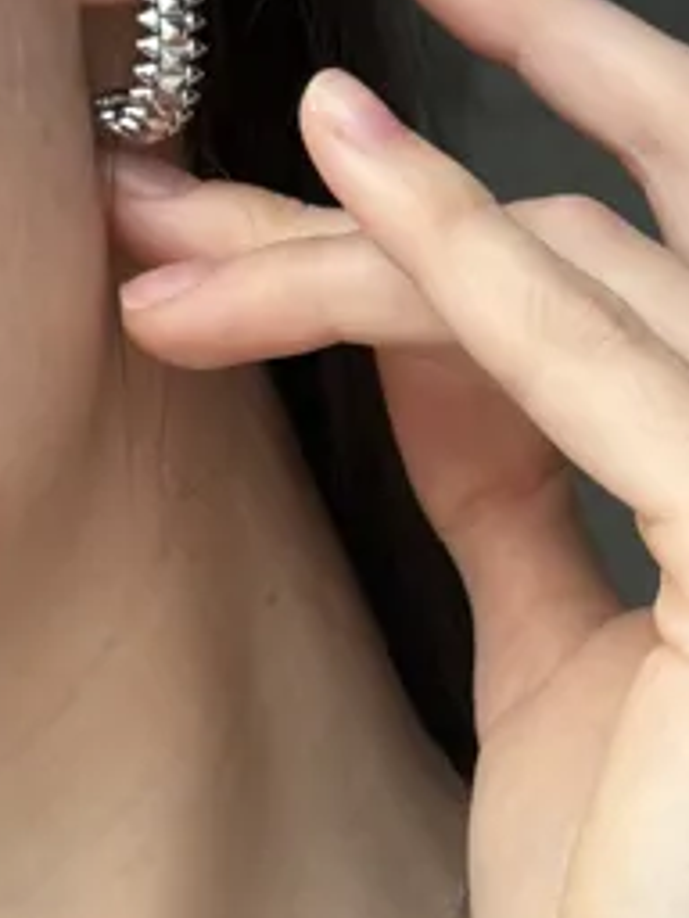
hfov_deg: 16.3
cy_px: 427
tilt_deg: -0.4
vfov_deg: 21.8
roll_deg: -1.0
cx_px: 517
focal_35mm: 90
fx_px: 2388
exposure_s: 1/81
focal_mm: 6.76
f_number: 1.78
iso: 100
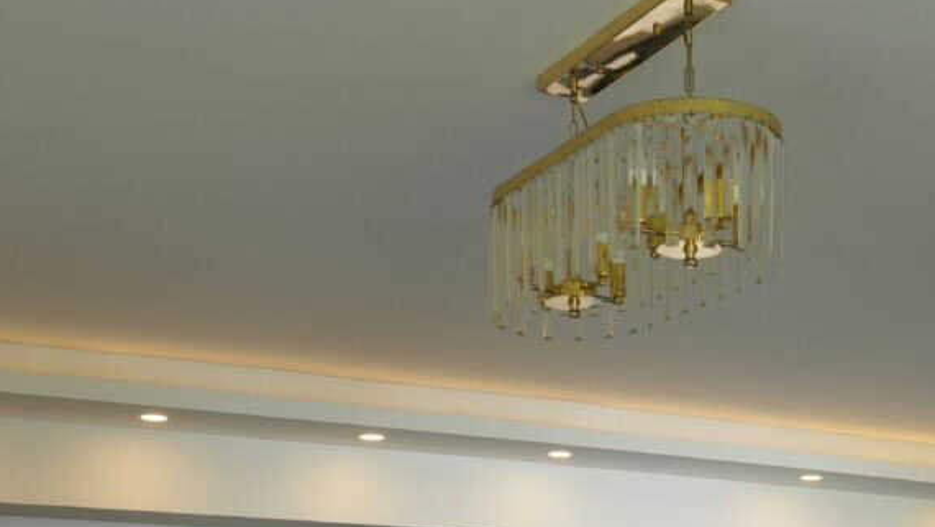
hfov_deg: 32.3
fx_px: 1587
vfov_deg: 17.1
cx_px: 679
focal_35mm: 64
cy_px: 787
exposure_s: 1/160
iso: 500
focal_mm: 17
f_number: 4
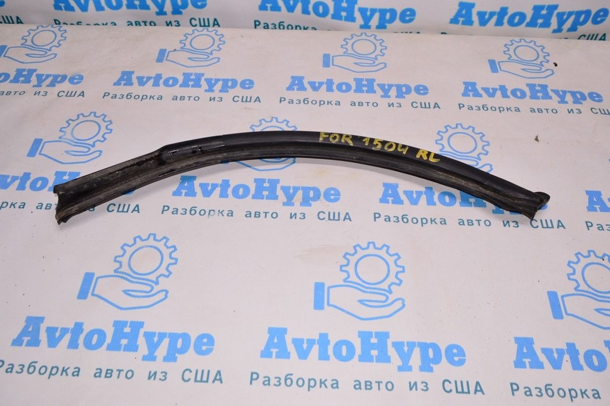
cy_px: 203
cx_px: 305
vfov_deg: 43.5
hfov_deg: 62.0
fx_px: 508
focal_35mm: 30
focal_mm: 20
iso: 1600
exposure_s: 1/160
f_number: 8
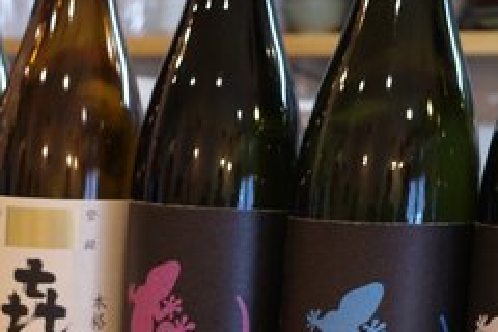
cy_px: 531
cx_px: -189
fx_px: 1867
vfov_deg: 9.8
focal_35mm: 135
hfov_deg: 14.4
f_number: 2.8
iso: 400
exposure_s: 1/40
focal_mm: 26
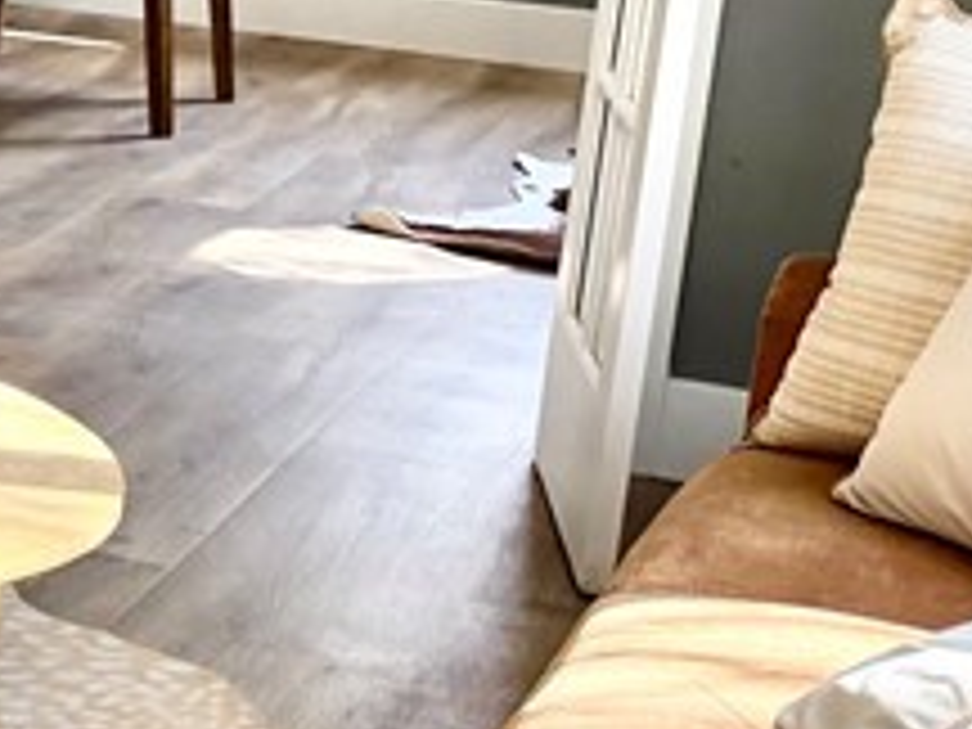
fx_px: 3201
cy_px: 104
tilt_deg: -13.7
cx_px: -1224
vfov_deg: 12.9
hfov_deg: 13.5
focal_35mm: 114
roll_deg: -0.9
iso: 200
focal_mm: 6.76
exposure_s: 1/238
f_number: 1.78
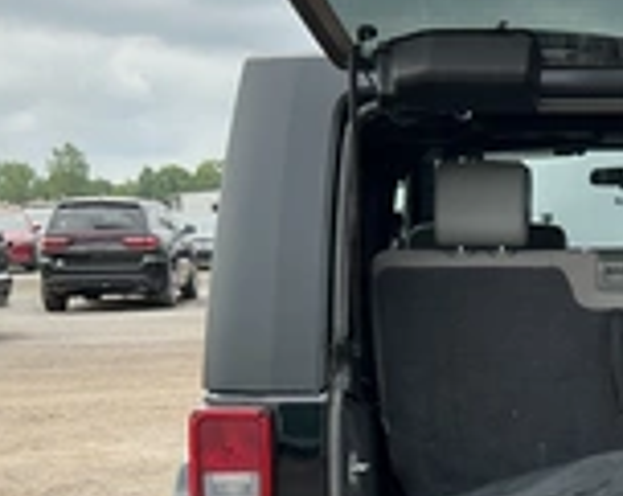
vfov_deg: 21.1
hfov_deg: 24.6
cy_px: 353
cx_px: 697
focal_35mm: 72
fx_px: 1325
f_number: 1.8
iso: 25
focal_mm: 3
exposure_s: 1/375
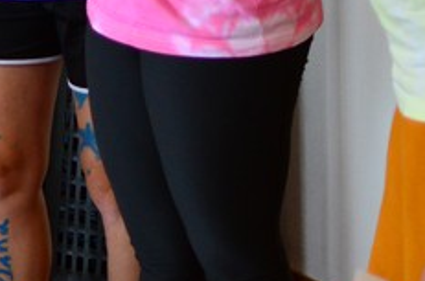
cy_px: -218
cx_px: -414
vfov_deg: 5.8
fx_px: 2748
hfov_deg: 8.4
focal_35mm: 233
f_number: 1.8
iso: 280
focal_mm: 35
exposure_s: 1/250
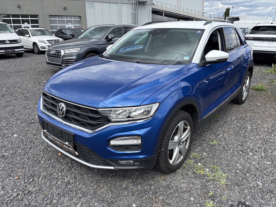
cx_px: 138
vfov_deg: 53.1
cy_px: 104
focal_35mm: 26
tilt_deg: -16.7
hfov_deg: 67.3
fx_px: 207
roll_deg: +0.8
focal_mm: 5.96
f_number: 1.6
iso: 50
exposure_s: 1/1783
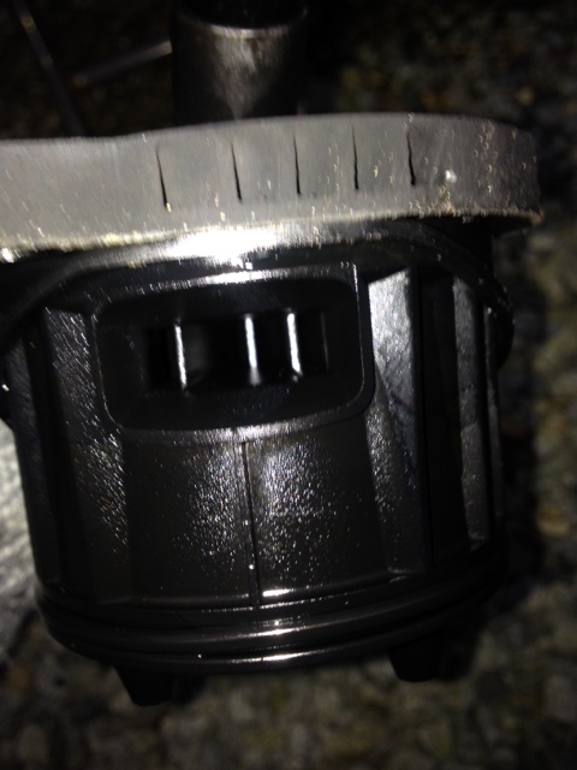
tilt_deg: -64.3
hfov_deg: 40.7
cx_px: 288
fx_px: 778
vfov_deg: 52.6
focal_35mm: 35
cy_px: 385
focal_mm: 4.28
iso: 50
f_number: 2.4
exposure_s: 1/17
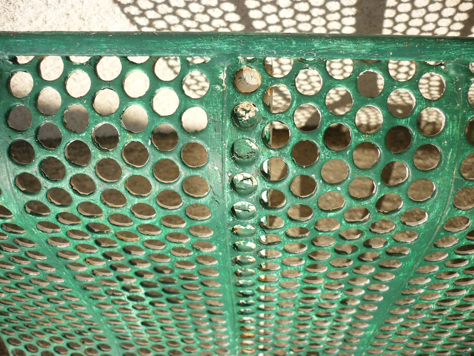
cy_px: 178
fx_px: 452
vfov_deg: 42.9
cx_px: 237
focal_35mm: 33
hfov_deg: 55.4
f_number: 2.8
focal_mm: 5.5
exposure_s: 1/800
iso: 80
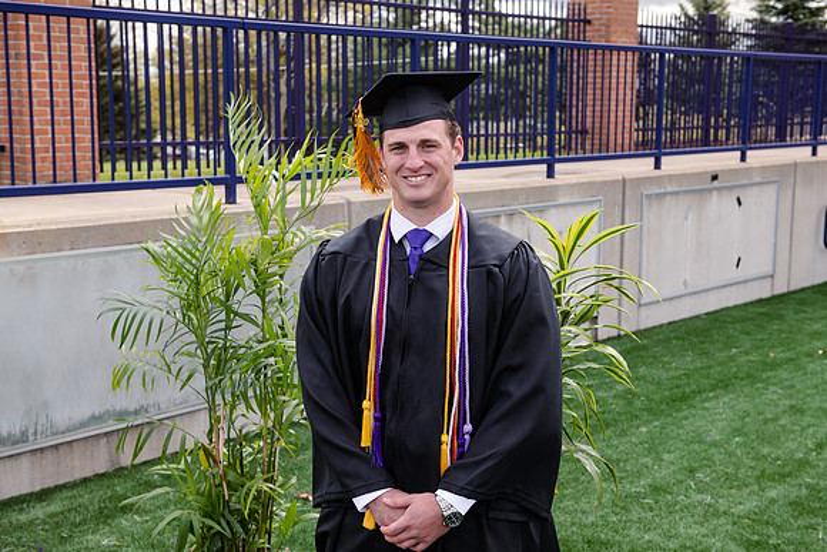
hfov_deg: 38.2
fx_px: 1195
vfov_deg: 26.0
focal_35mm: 52
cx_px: 414
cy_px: 276
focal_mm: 52
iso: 200
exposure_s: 1/200
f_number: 5.6
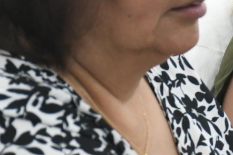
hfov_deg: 7.4
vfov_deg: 5.0
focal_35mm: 275
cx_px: 335
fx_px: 1780
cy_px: 46
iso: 3200
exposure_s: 1/125
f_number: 5.6
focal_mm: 50
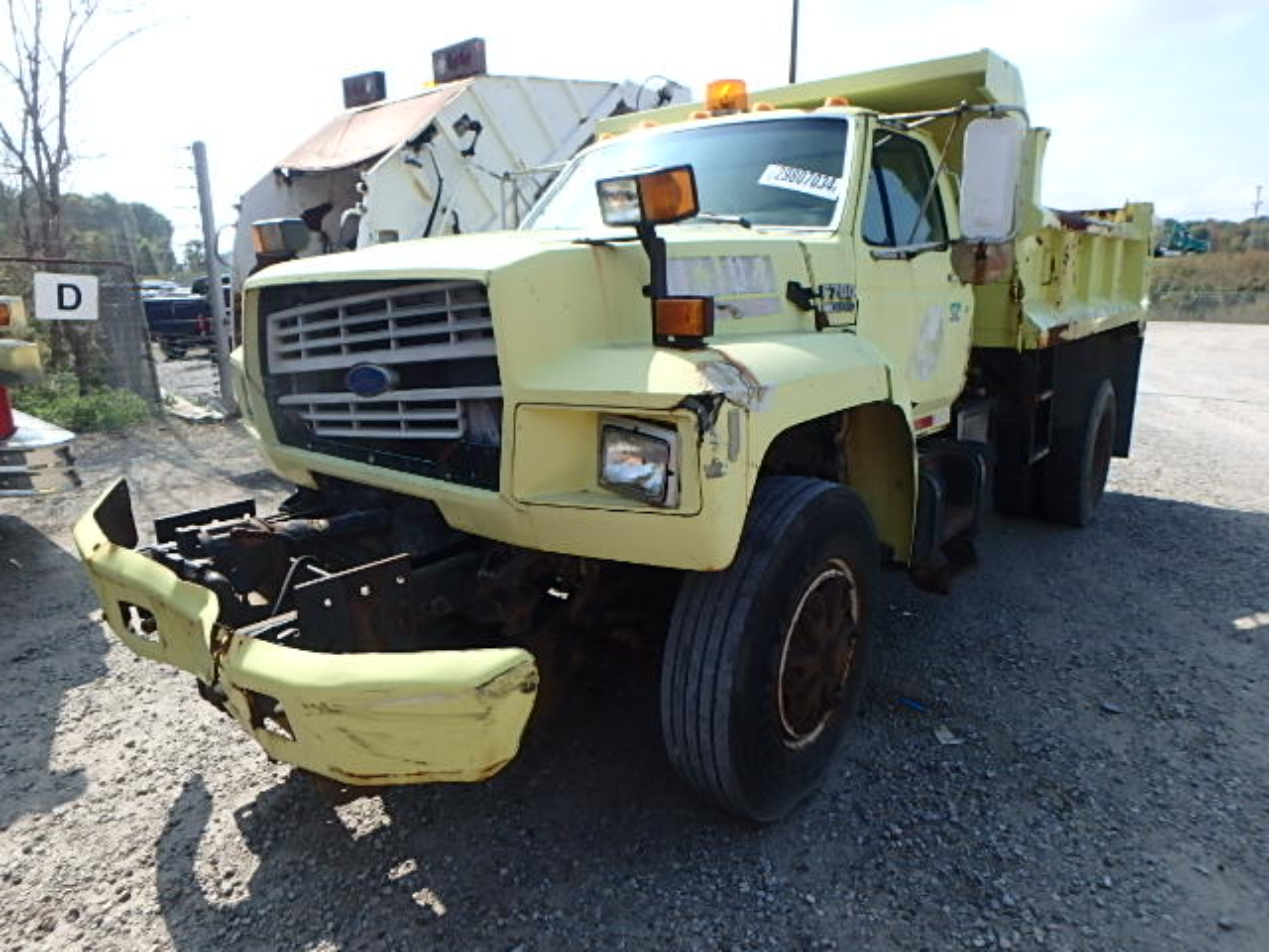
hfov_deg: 79.0
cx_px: 634
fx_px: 770
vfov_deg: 63.4
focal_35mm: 21
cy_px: 476
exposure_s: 1/800
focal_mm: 3.7
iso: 125
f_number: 3.5
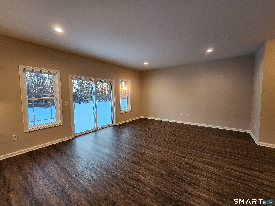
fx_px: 103
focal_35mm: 13
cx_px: 138
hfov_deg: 106.2
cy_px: 103
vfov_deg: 89.9
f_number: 2.2
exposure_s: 1/60
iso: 160
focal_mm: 2.2
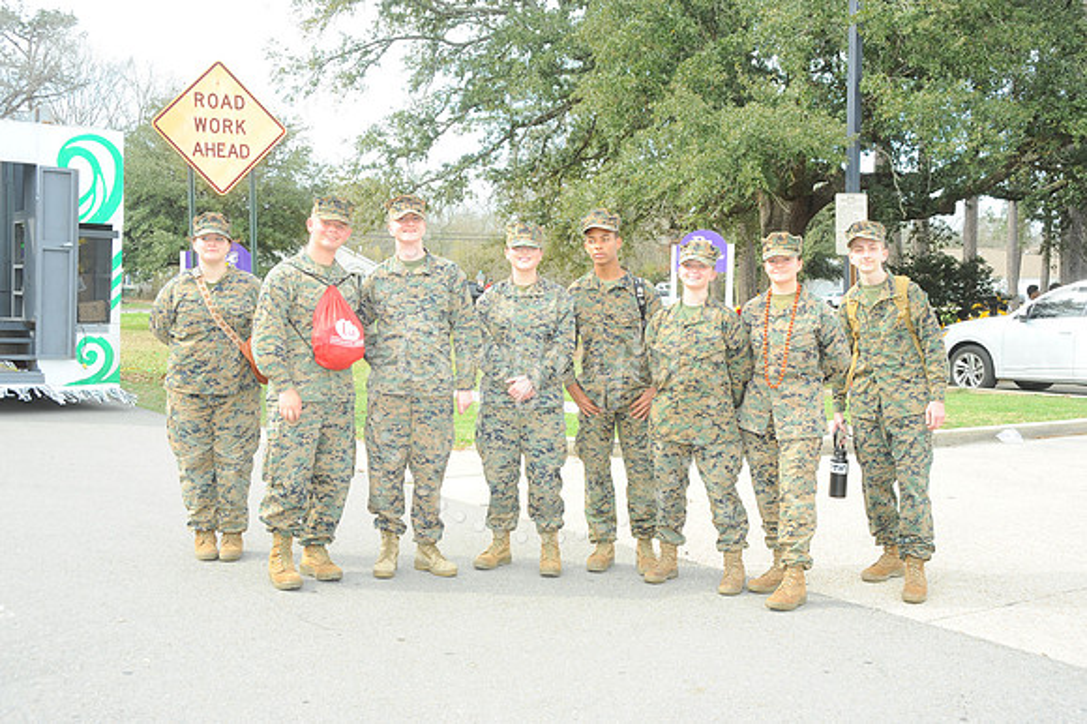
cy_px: 362
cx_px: 544
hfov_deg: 19.5
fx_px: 3168
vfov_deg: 13.0
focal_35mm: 105
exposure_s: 1/100
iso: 250
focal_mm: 105
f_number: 9
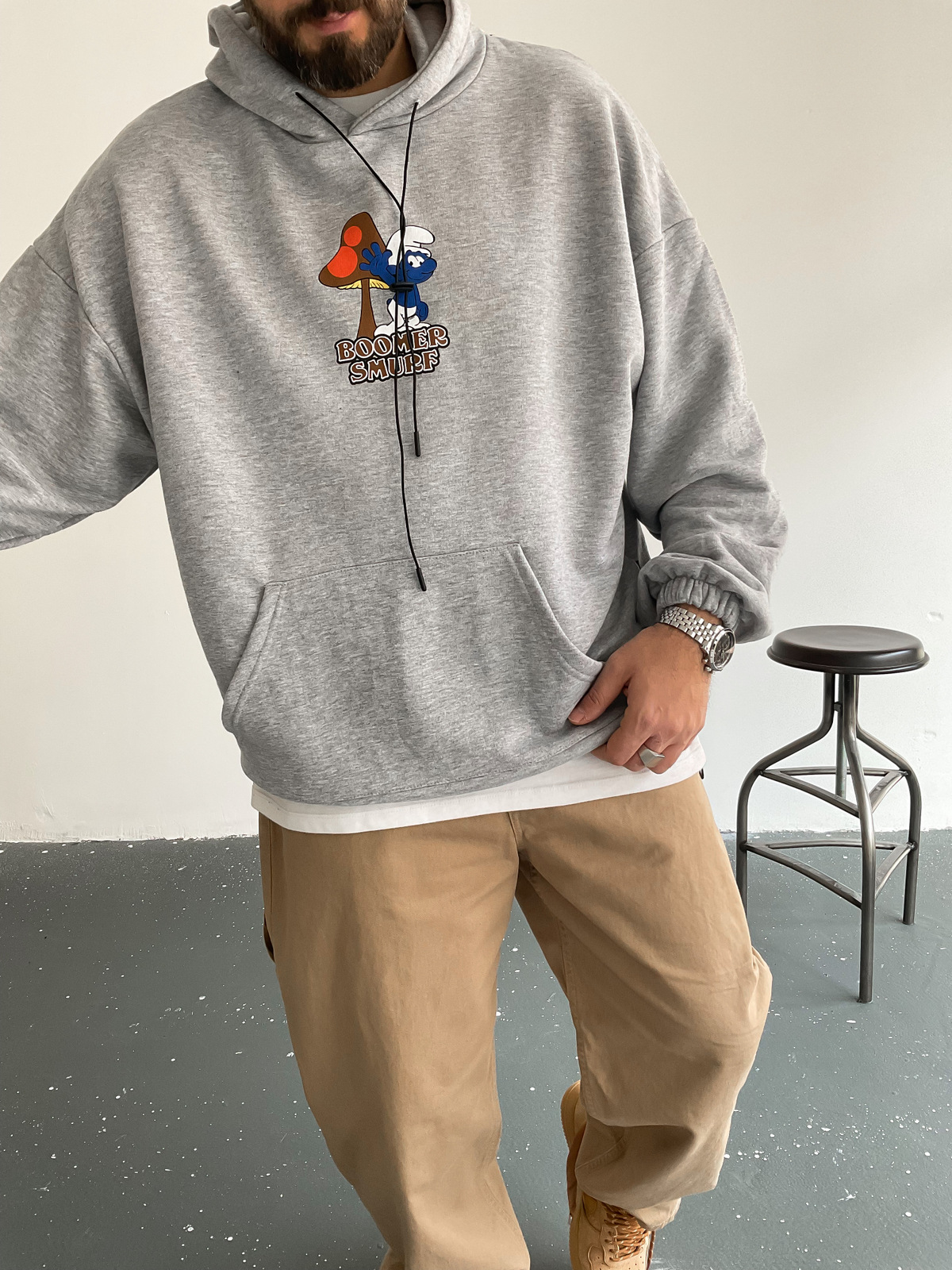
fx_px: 1063
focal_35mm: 29
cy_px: 635
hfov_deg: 48.2
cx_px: 476
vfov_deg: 61.7
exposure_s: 1/120
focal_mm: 3
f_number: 1.8
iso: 64
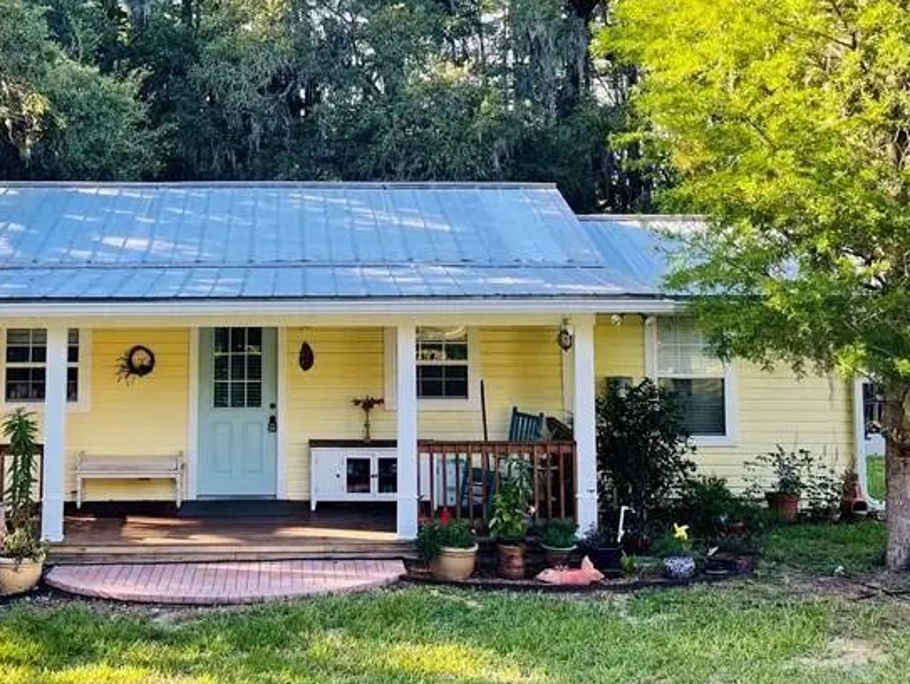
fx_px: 1289
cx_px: 317
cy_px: 156
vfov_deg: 29.2
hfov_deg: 38.5
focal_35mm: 49
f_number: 1.6
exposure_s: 1/249
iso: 32
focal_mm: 4.2
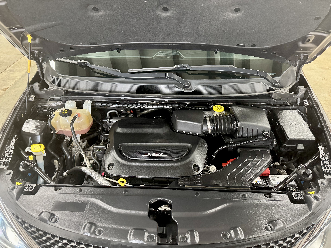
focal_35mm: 24
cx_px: 166
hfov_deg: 71.6
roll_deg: -0.6
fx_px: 229
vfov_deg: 56.8
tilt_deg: -32.3
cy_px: 124
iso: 800
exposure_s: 1/60
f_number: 1.78
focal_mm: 6.76
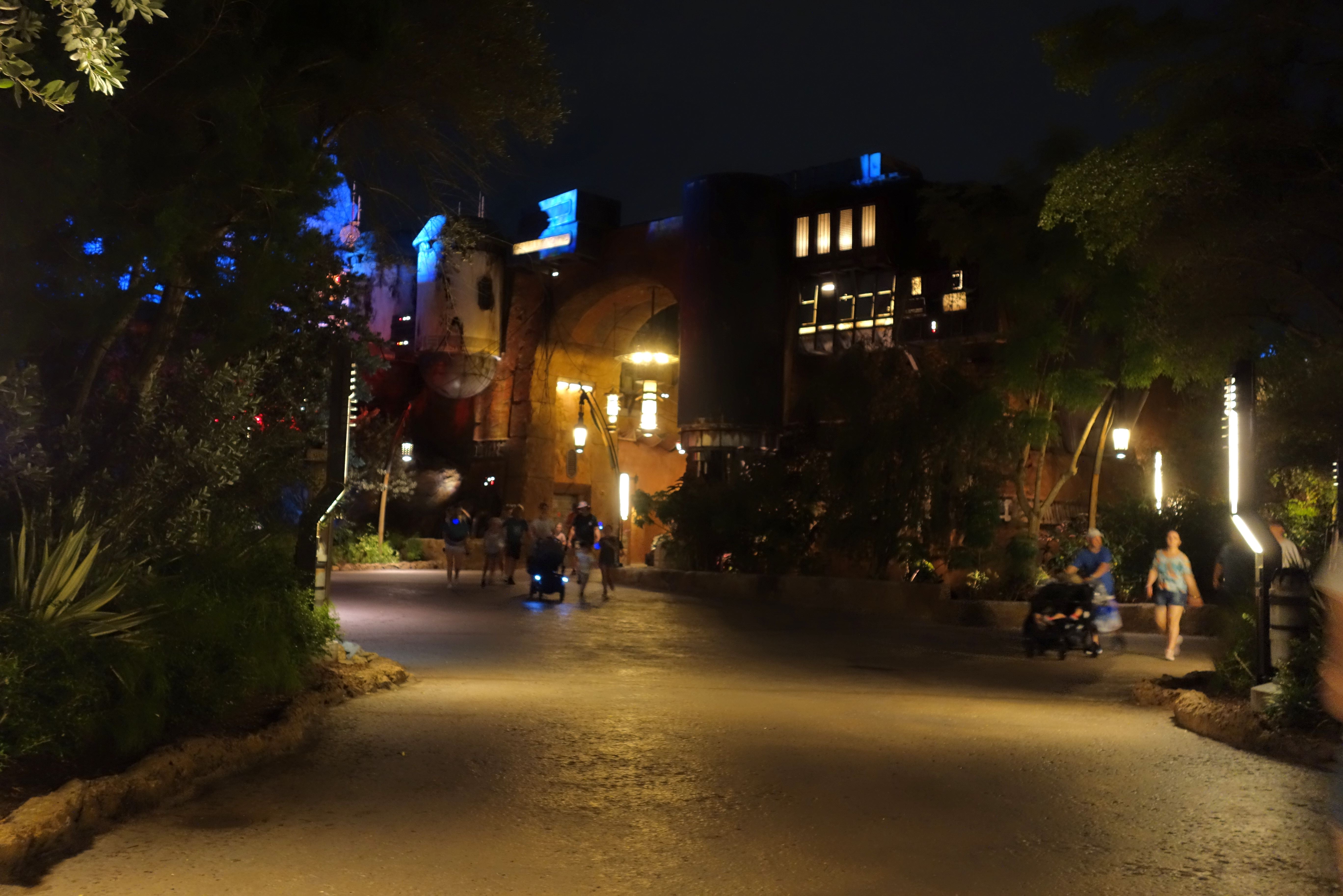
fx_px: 1268
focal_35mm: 34
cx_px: 672
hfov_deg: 55.8
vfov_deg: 38.9
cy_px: 448
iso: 1250
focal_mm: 12.78
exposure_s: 1/8
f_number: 2.8
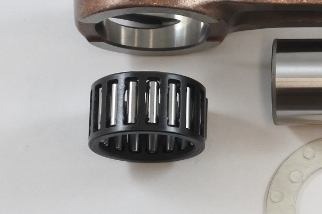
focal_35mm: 109
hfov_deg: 17.8
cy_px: 60
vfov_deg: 12.5
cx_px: 386
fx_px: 975
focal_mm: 15.7
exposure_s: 1/160
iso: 400
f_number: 4.2
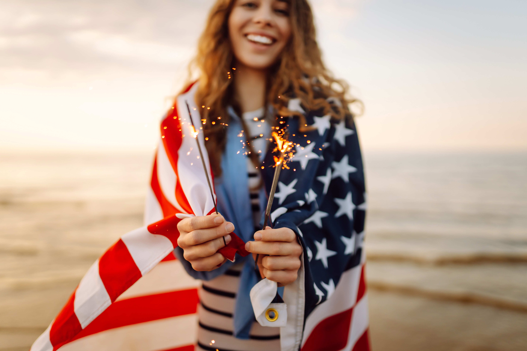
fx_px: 512
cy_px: 176
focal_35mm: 35
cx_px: 264
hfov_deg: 54.4
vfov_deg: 37.9
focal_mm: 35
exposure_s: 1/3200
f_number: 1.4
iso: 160
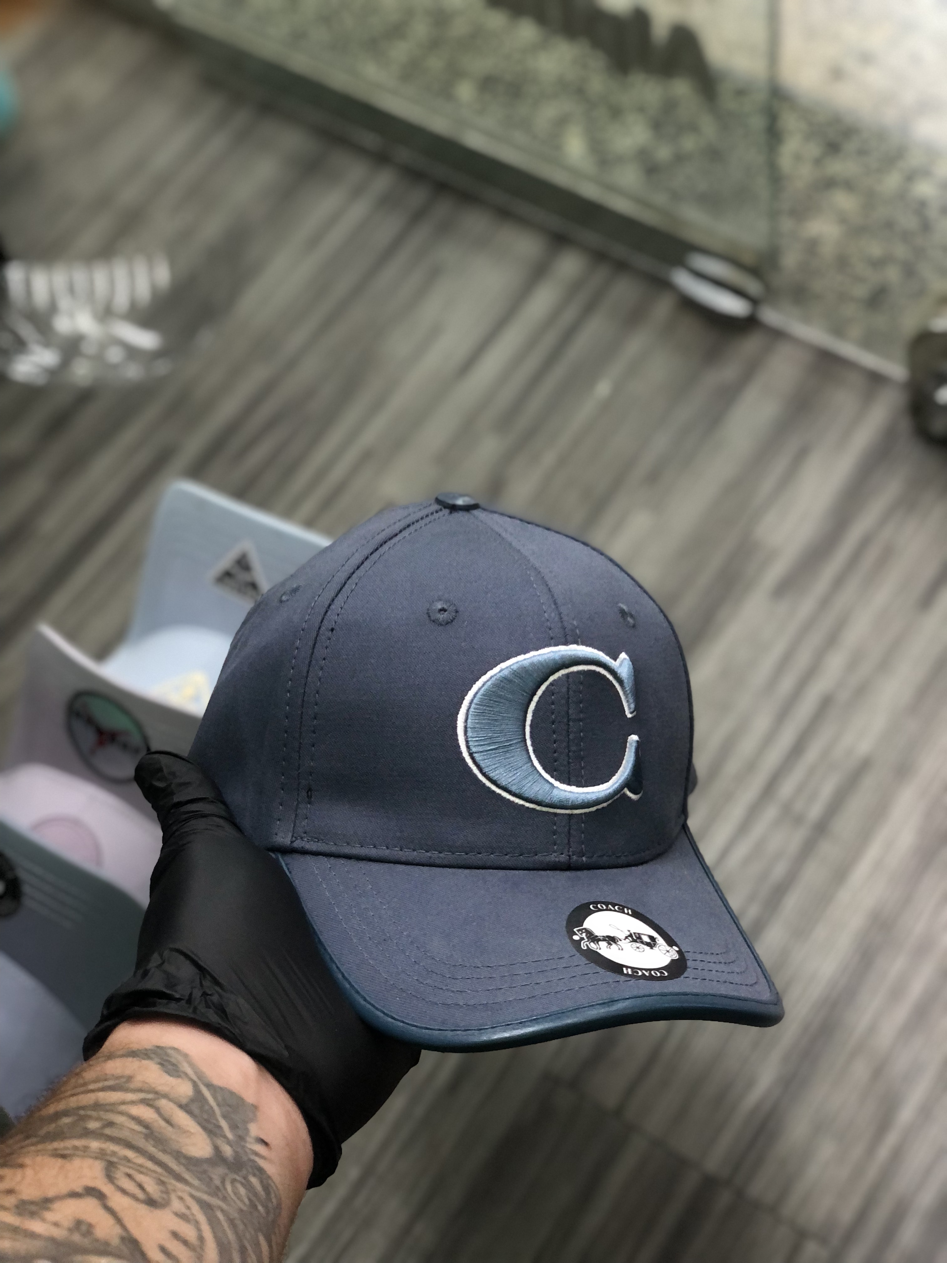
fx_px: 1897
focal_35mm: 52
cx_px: 474
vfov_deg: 36.8
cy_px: 632
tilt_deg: -57.7
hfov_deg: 28.0
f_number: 2.4
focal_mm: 6
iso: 125
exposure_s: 1/24
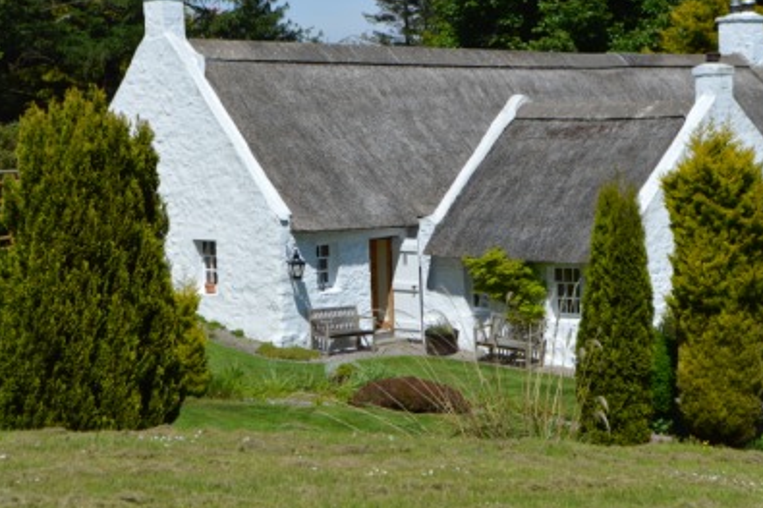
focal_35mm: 94
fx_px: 1982
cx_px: 390
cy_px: 234
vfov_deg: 14.6
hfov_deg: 21.8
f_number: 9
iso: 100
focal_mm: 55
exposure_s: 1/320
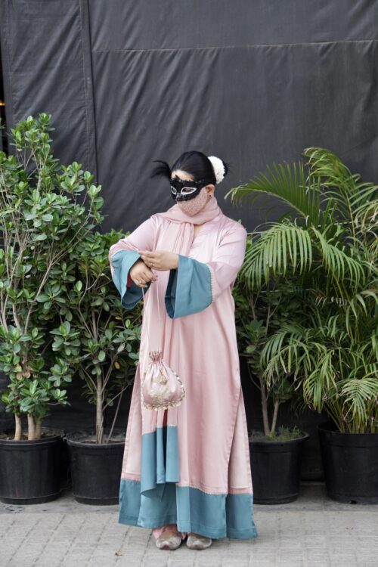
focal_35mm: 93
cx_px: 189
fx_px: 1465
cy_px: 284
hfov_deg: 14.7
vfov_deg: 21.9
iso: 800
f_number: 6.3
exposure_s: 1/200
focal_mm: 62
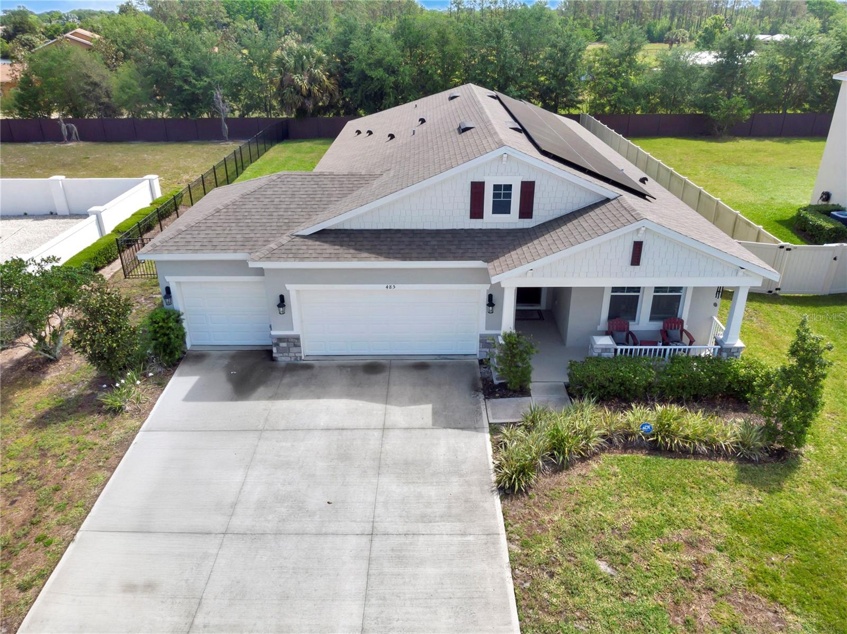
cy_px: 317
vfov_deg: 56.8
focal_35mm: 24
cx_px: 424
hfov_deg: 71.6
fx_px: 587
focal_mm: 4.5
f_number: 2.8
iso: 100
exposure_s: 1/170
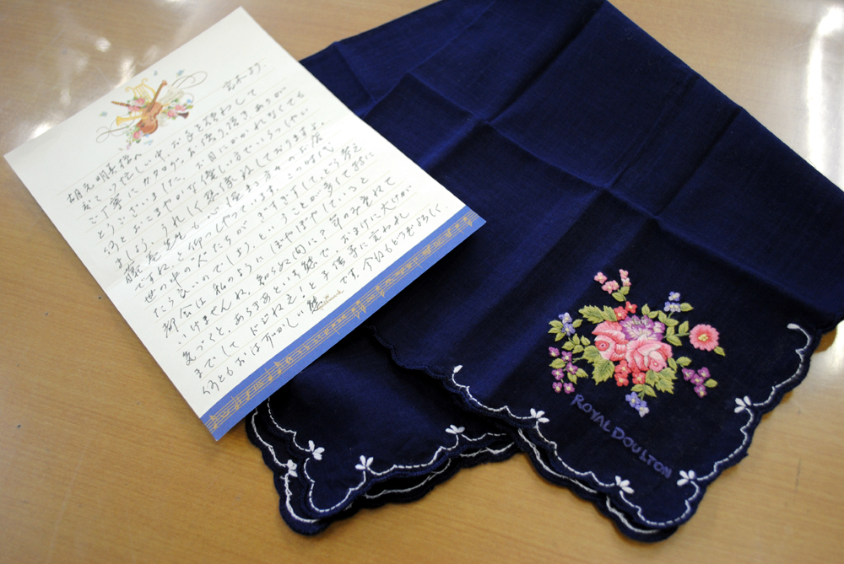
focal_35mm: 36
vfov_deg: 37.0
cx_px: 422
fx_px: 845
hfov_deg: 53.1
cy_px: 282
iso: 280
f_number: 4
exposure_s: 1/30
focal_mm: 24
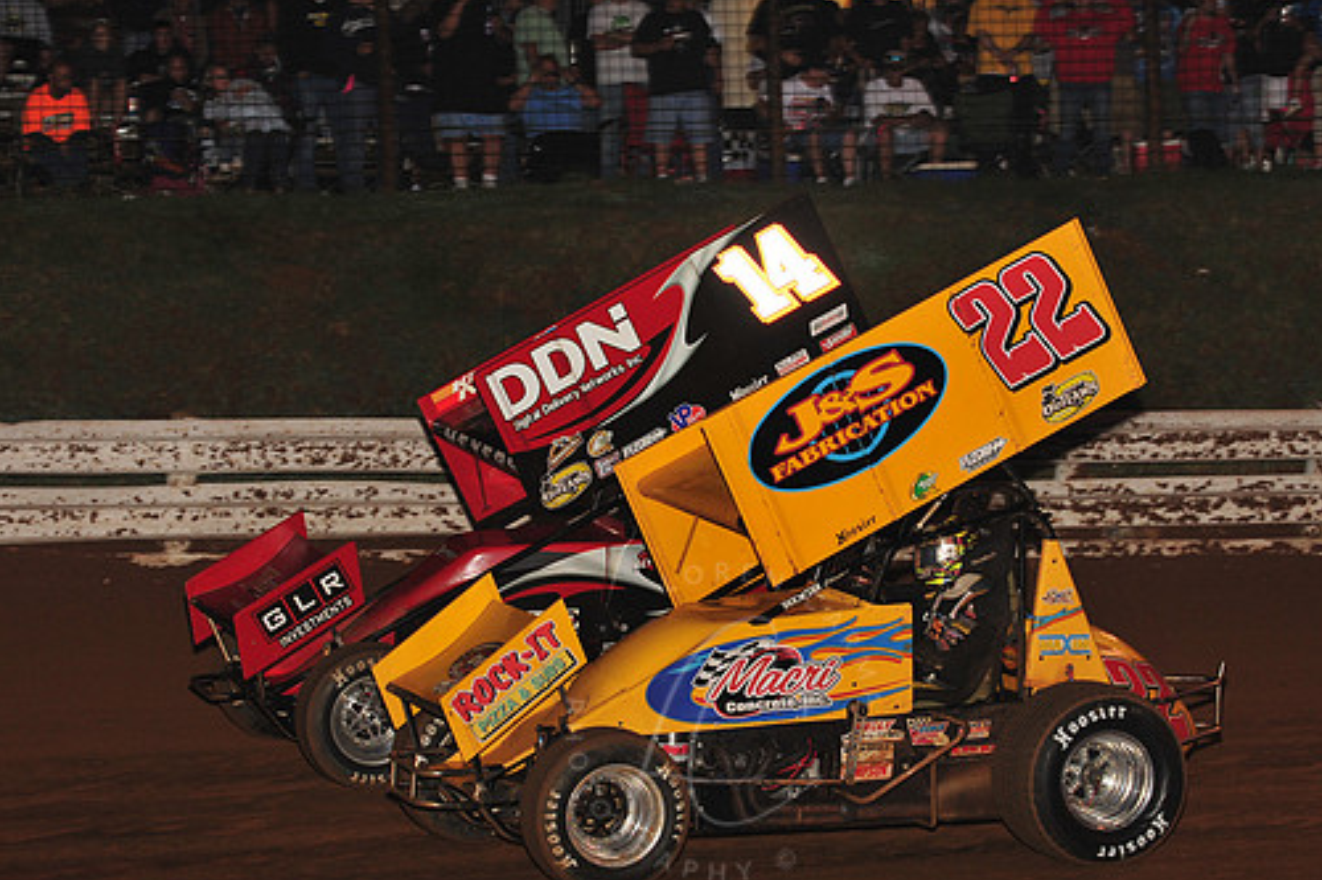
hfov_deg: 14.2
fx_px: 5323
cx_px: 722
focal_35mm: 145
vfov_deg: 9.5
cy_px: 478
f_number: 7.1
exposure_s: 1/320
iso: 1000
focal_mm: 125
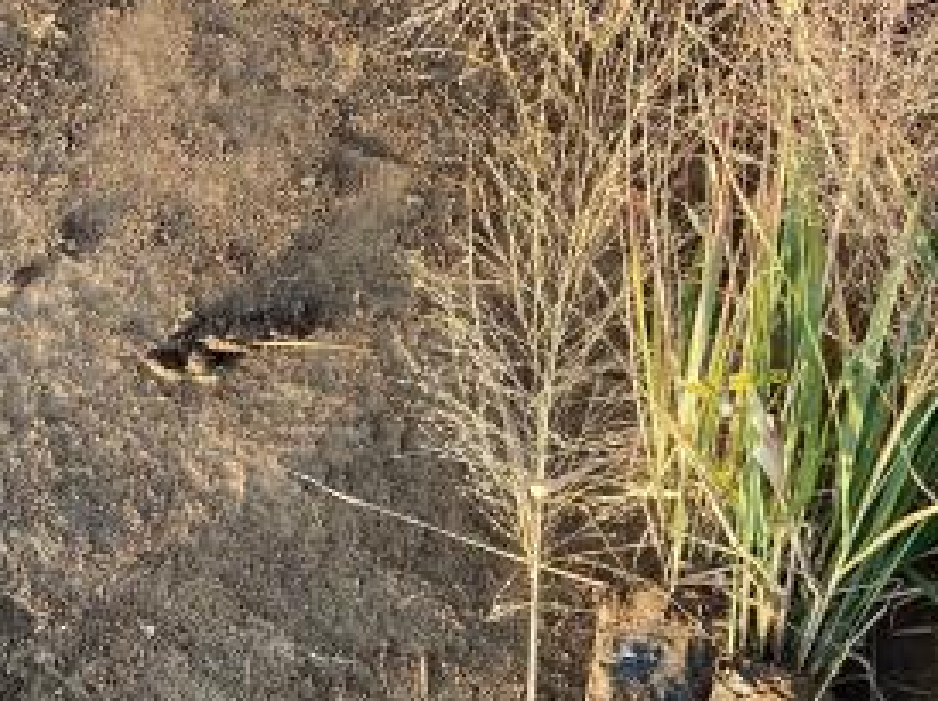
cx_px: 1232
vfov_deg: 19.3
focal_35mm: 76
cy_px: 489
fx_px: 2058
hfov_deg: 22.8
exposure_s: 1/149
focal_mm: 4.25
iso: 32
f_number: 1.8
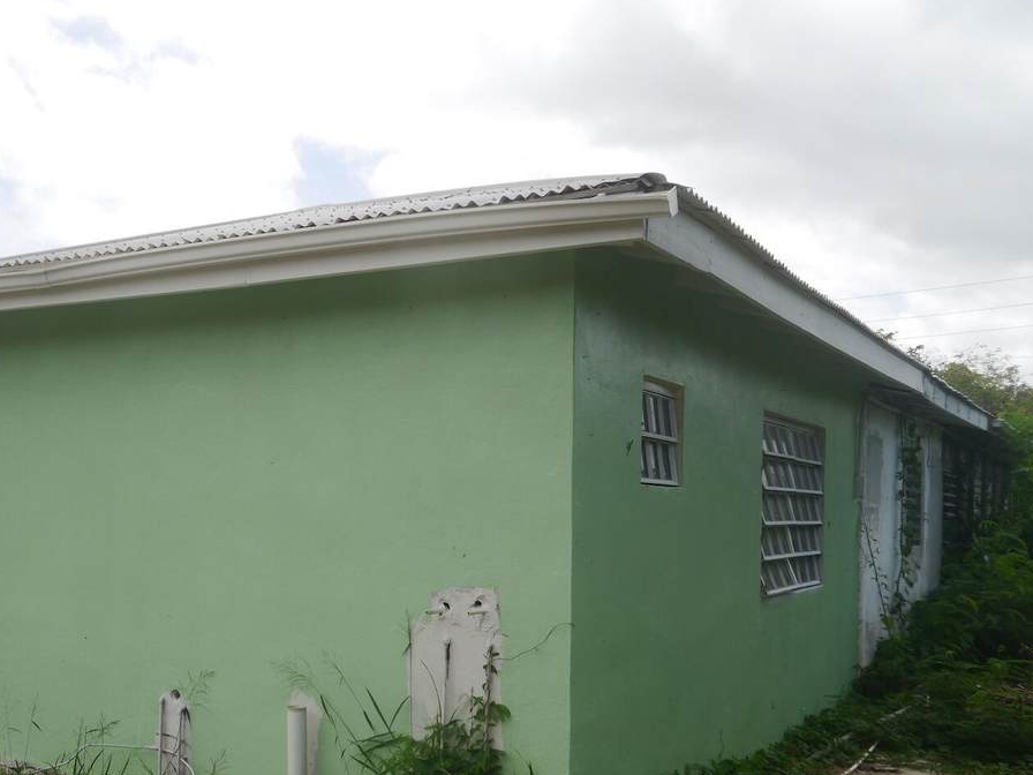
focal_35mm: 40
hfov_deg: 45.6
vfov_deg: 35.8
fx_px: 1194
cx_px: 299
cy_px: 483
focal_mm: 14
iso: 160
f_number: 6.3
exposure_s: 1/400
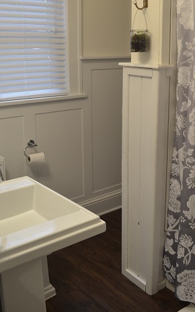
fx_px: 358
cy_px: 104
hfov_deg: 30.2
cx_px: 135
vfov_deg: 46.5
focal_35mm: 42
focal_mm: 20
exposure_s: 1/60
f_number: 4
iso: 640
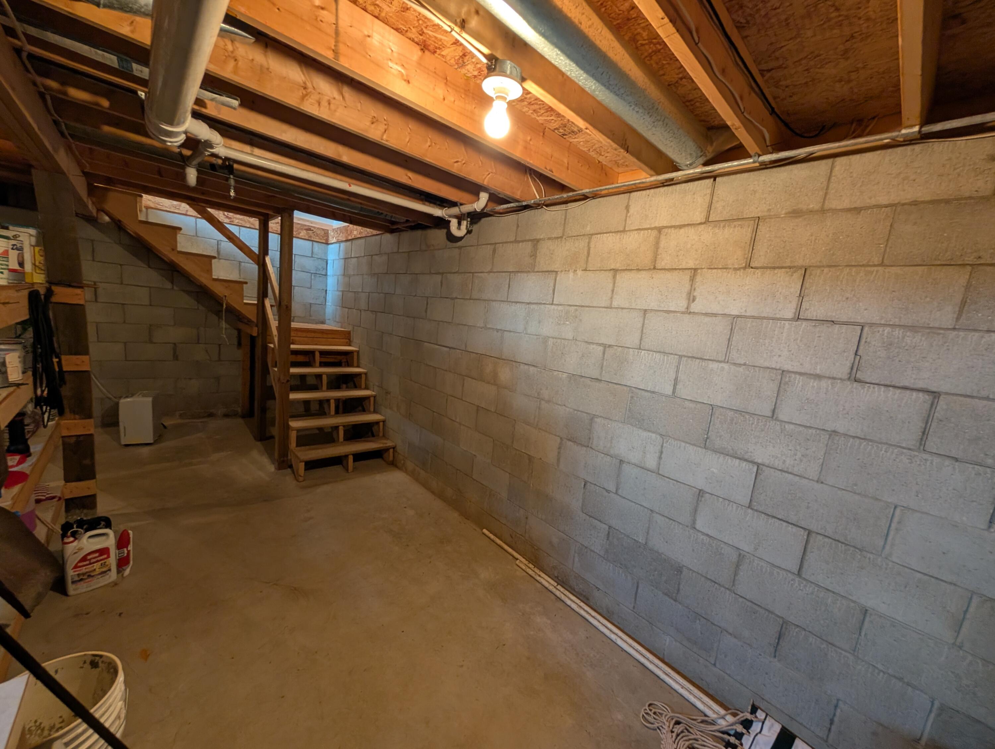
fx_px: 345
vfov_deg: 94.6
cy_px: 374
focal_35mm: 12
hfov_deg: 110.5
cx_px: 498
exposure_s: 1/40
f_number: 1.7
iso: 95
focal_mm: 2.02
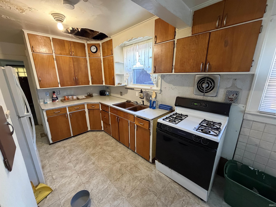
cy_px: 104
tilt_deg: -13.0
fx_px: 112
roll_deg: +0.1
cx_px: 138
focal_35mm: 14
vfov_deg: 85.7
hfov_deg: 102.1
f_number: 2.2
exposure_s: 1/60
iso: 500
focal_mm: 2.22
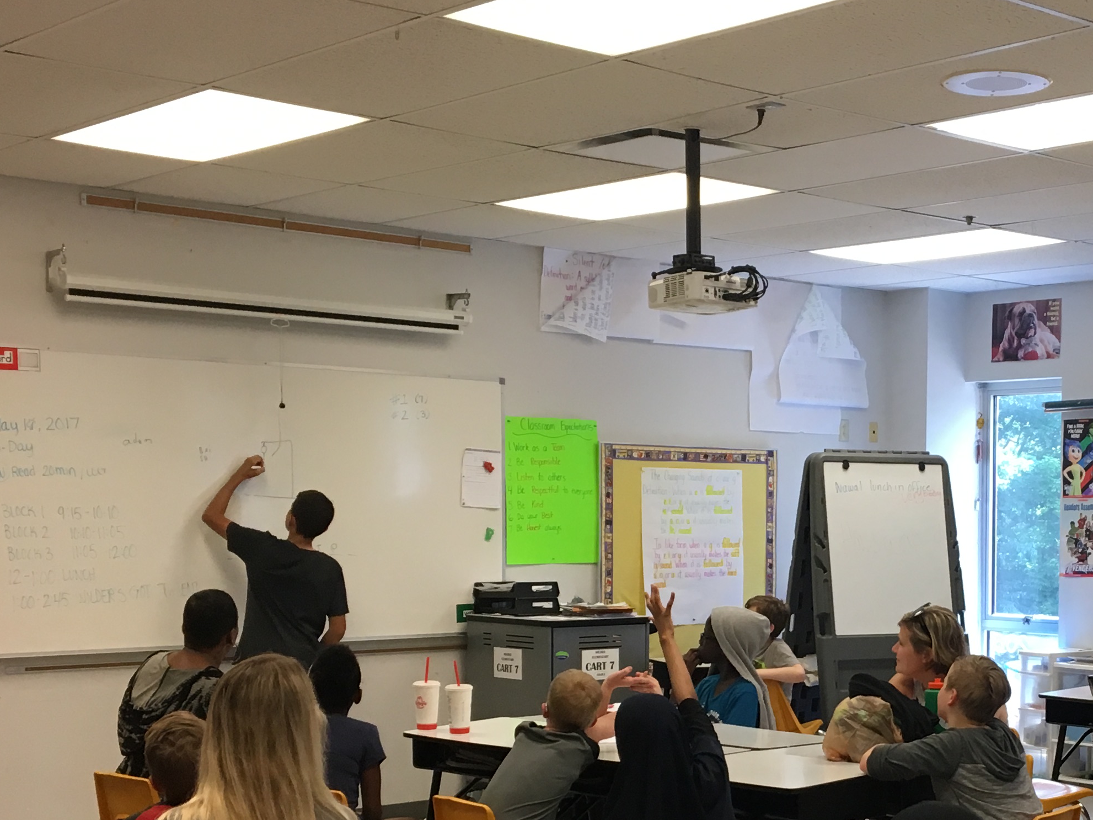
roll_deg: -2.3
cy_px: 636
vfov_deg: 24.5
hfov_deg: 31.9
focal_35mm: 59
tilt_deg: -4.6
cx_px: 853
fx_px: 1863
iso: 40
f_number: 2.2
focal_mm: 4.15
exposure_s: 1/30
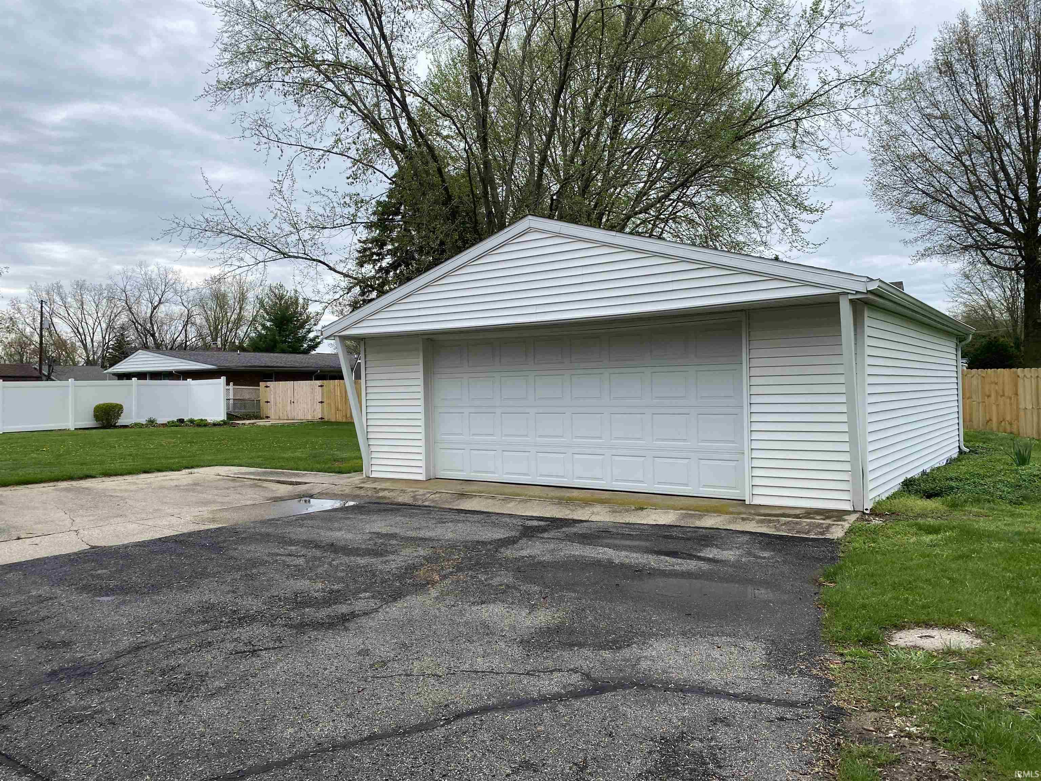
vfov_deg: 53.1
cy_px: 390
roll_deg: +1.4
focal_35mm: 26
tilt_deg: -1.0
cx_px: 520
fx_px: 782
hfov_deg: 67.3
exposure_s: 1/845
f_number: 1.8
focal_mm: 4.25
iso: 32
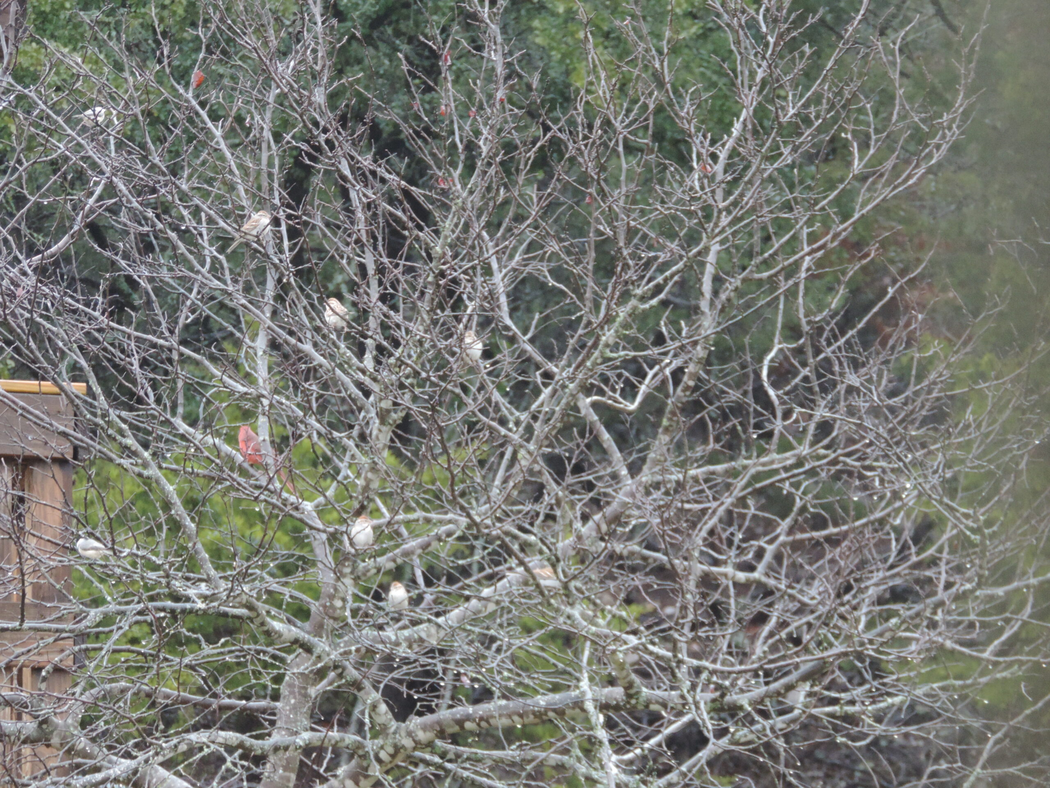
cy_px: 394
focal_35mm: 250
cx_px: 525
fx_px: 7583
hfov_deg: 7.9
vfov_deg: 5.9
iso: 800
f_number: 4.7
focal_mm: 44.5
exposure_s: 1/13
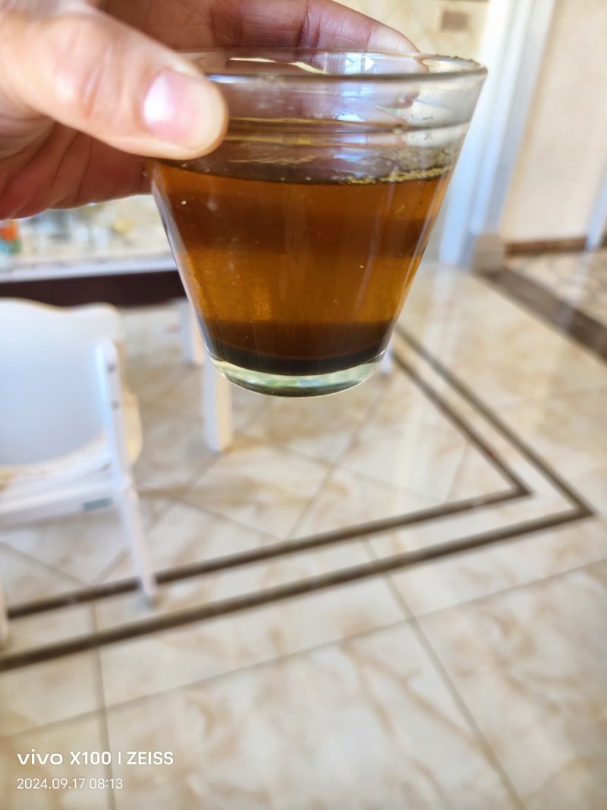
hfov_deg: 58.9
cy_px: 405
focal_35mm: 23
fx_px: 538
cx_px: 304
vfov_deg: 73.9
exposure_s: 1/50
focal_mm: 5.6
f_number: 1.57
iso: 573
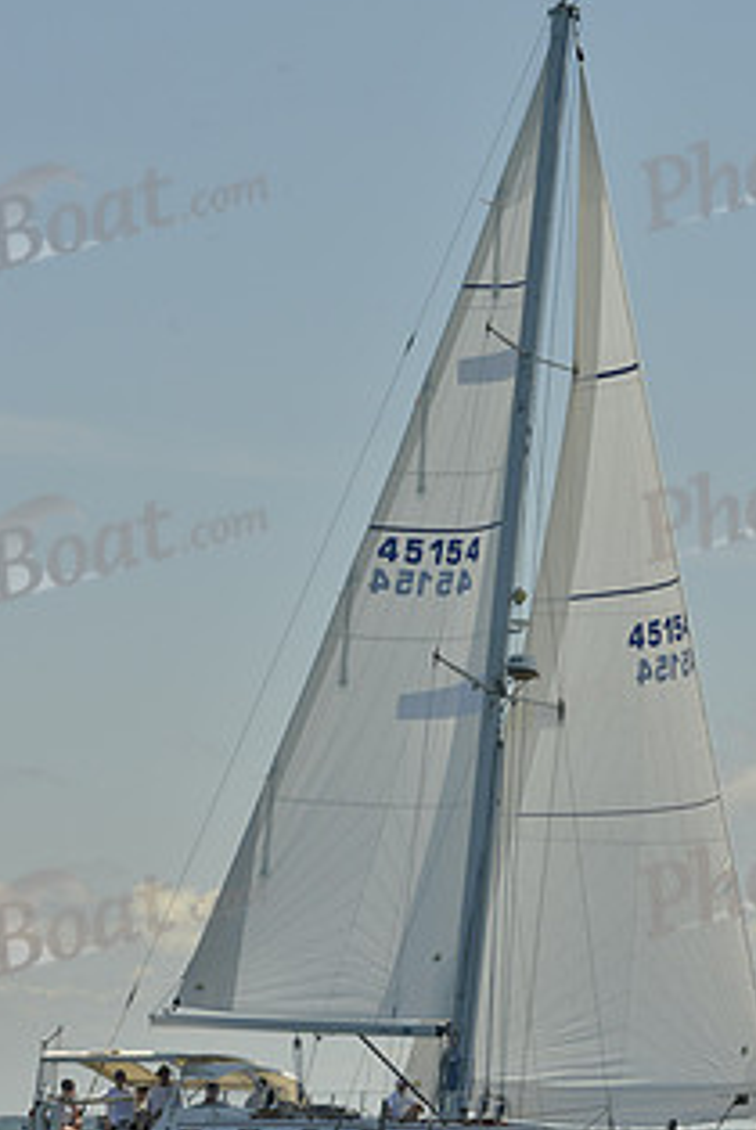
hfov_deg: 7.6
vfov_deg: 11.3
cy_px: 709
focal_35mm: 181
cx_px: 455
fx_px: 5689
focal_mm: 98
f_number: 18
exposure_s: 1/500
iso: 280
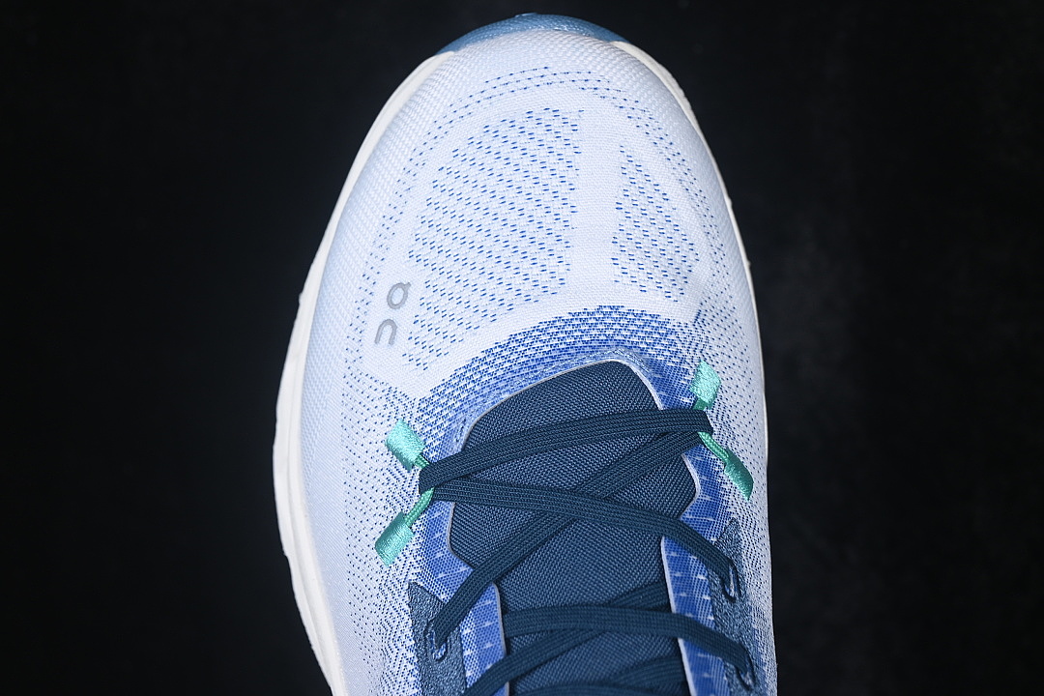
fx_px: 2175
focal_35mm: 75
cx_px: 522
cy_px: 348
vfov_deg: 18.2
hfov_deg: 27.0
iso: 160
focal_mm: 50
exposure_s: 1/80
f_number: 7.1
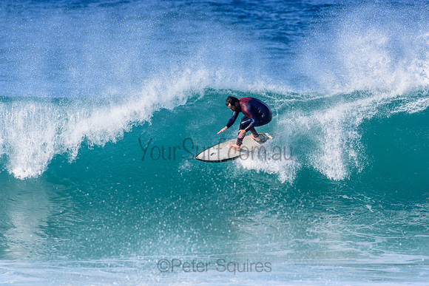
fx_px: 8939
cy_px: 143
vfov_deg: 1.8
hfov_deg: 2.7
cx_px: 214
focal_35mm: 750
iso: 320
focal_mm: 500
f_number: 5.6
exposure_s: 1/2000
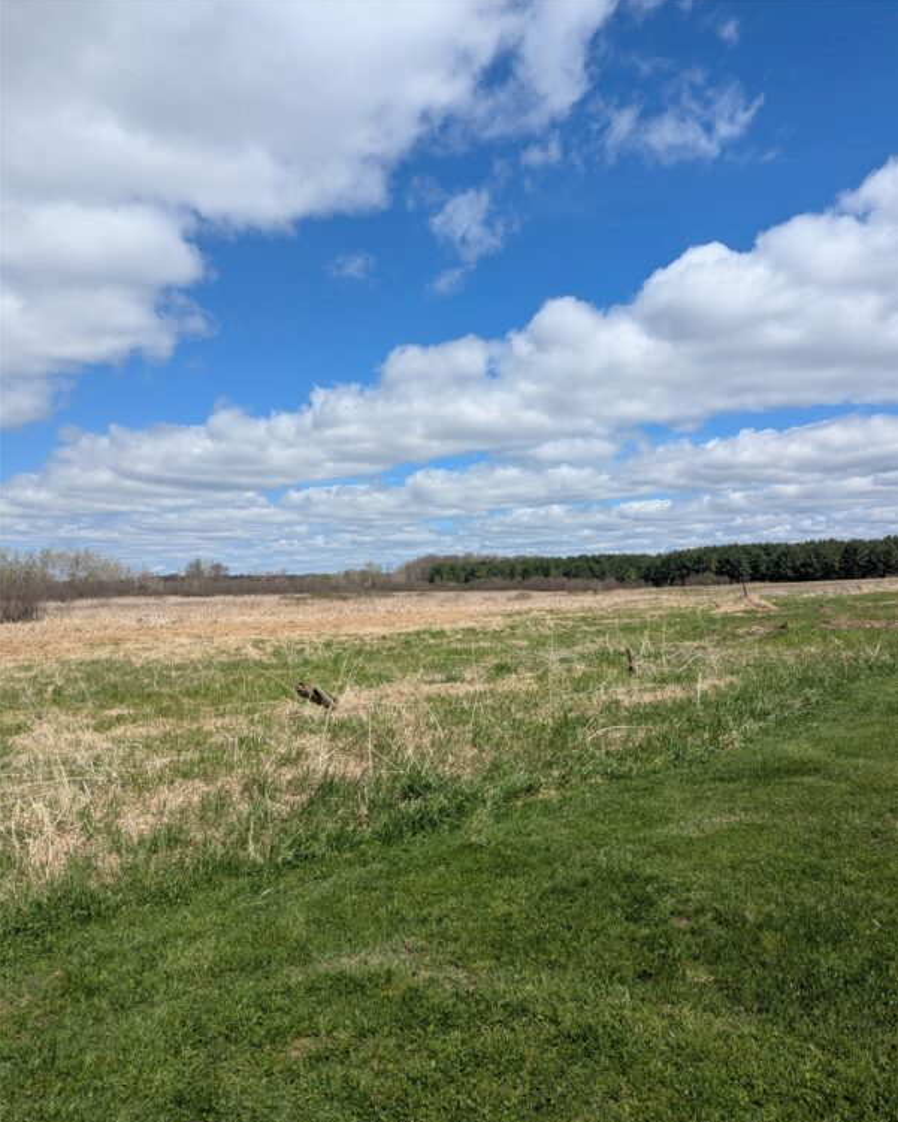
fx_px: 830
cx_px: 449
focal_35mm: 25
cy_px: 595
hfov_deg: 56.8
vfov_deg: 68.0
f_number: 1.85
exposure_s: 1/2833
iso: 44
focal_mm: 6.81
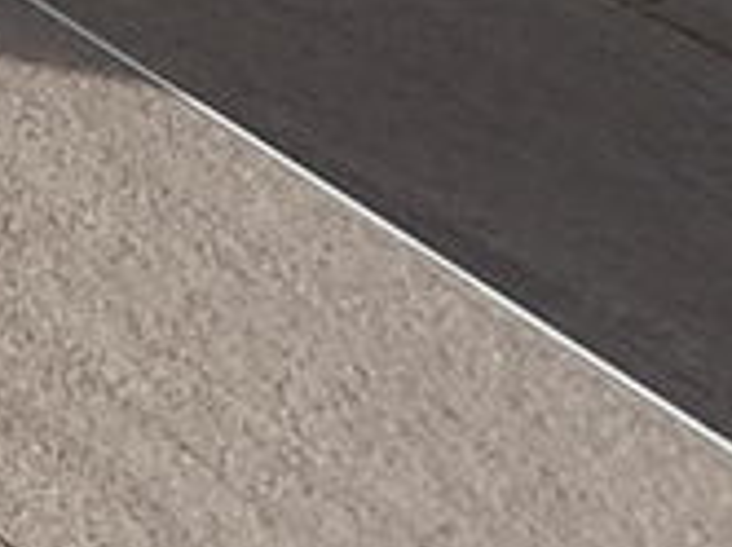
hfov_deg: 11.5
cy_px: -622
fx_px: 3188
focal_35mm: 151
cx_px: -829
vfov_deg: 9.1
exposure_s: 1/1000
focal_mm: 4.5
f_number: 3.4
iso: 125
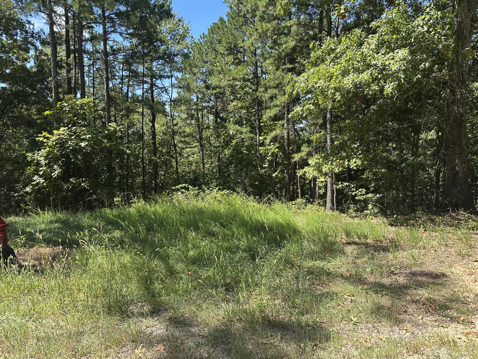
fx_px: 331
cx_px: 239
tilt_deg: -6.7
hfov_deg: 71.6
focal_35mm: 24
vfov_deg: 56.8
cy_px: 180
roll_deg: +0.9
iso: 80
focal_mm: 6.86
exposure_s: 1/1212
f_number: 1.78
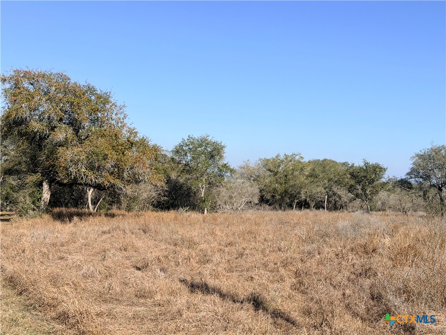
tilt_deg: +0.8
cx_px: 223
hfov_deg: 39.7
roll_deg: -2.0
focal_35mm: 48
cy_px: 168
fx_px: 618
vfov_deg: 30.3
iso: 64
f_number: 1.78
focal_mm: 6.76
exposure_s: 1/6536
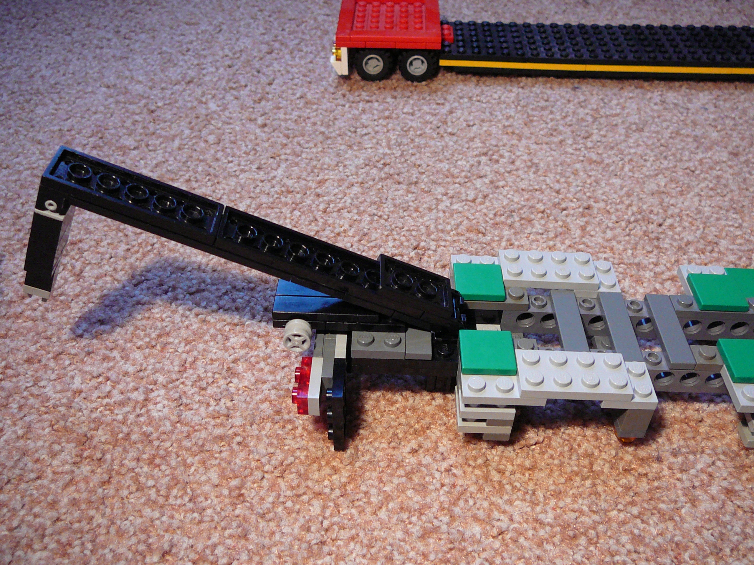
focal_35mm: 35
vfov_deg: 40.7
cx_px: 377
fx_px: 762
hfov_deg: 52.6
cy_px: 282
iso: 200
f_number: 2.8
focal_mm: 5.2
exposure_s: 1/20
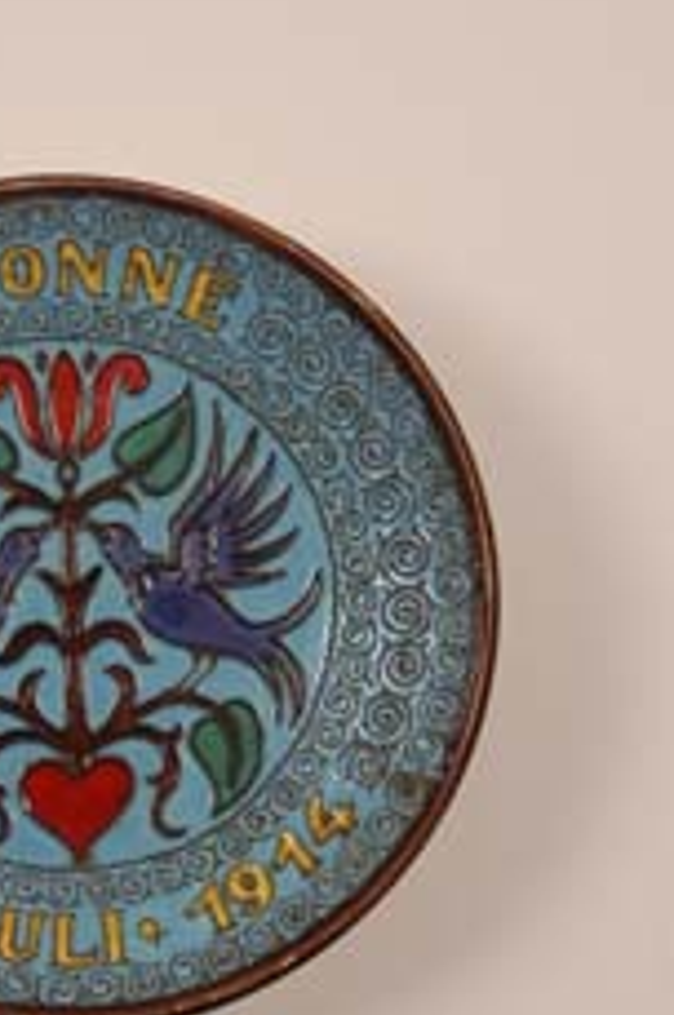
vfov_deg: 19.3
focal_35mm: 106
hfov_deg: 12.8
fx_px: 2986
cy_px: 552
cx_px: 64
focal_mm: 38
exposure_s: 1/8
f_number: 5.6
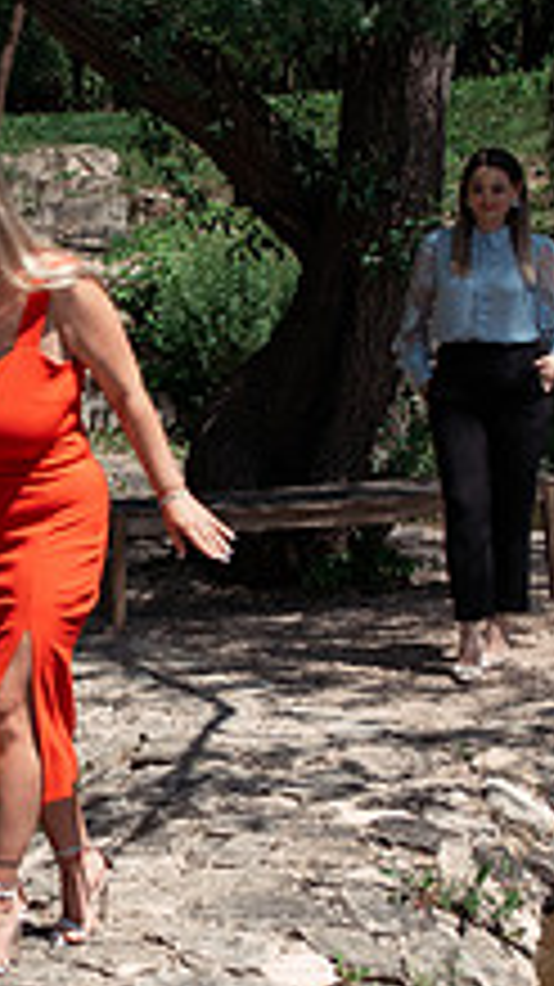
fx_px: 2536
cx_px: -81
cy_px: 565
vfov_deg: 22.0
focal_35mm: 97
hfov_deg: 12.2
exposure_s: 1/1600
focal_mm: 35
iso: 125
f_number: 4.5
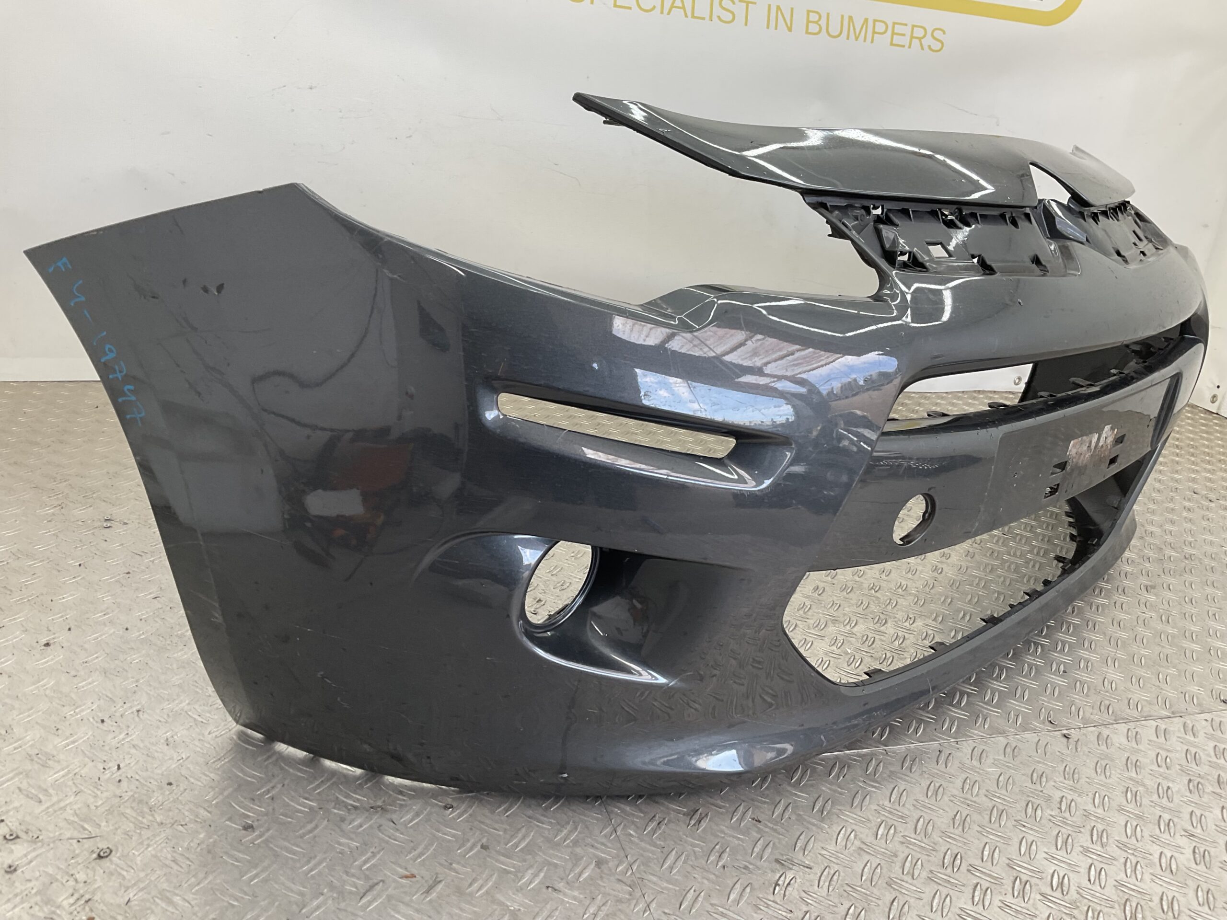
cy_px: 460
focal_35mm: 29
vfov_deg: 48.2
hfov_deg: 61.7
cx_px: 614
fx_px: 1028
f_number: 1.8
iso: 32
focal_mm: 3
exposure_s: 1/120
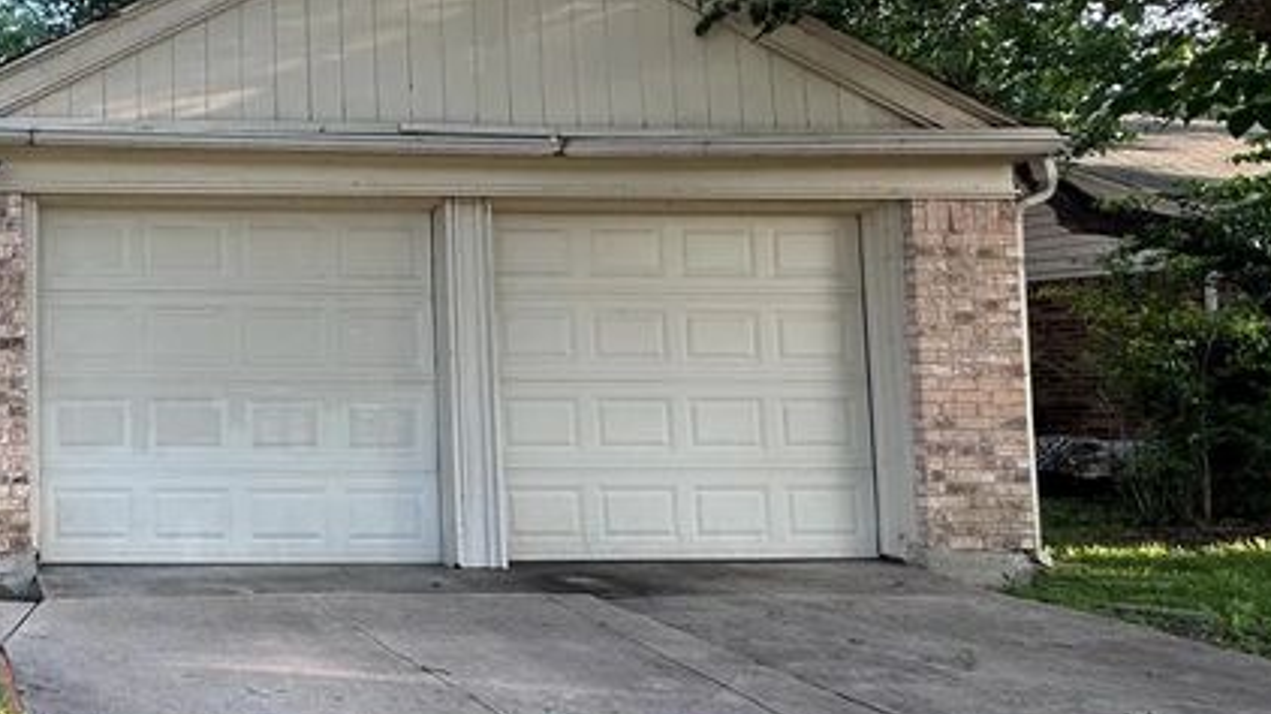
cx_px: -36
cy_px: 277
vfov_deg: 31.8
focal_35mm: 37
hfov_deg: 44.7
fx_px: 1246
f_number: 2.2
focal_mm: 2.22
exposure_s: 1/111
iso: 40
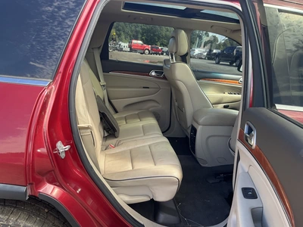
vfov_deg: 48.2
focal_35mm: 29
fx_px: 254
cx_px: 152
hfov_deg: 61.7
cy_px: 114
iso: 20
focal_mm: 3
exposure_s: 1/122
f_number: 1.8
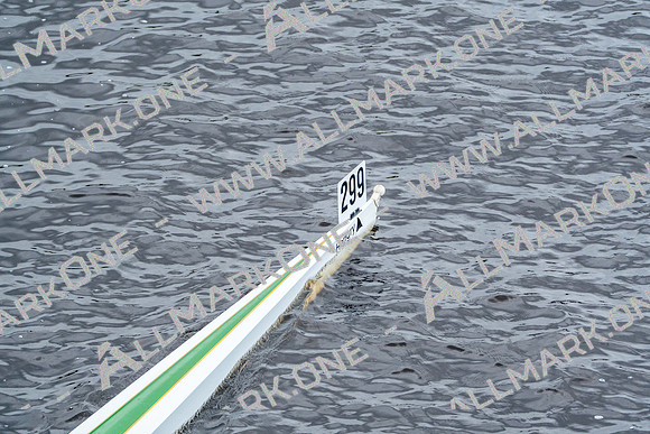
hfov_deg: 4.9
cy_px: 217
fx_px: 7621
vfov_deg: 3.3
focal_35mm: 422
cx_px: 325
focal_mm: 422
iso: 3200
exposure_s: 1/1250
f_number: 6.3
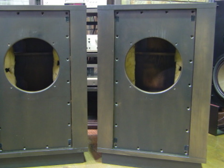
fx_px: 291
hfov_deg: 41.9
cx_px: 90
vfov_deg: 32.2
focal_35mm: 45
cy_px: 74
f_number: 2.7
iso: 200
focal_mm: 5.8
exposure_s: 1/5
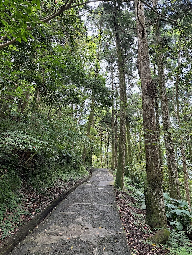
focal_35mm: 24
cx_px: 96
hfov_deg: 56.8
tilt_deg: +17.6
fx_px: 177
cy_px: 128
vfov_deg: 71.6
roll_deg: -0.5
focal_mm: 6.9
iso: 125
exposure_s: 1/121
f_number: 1.8
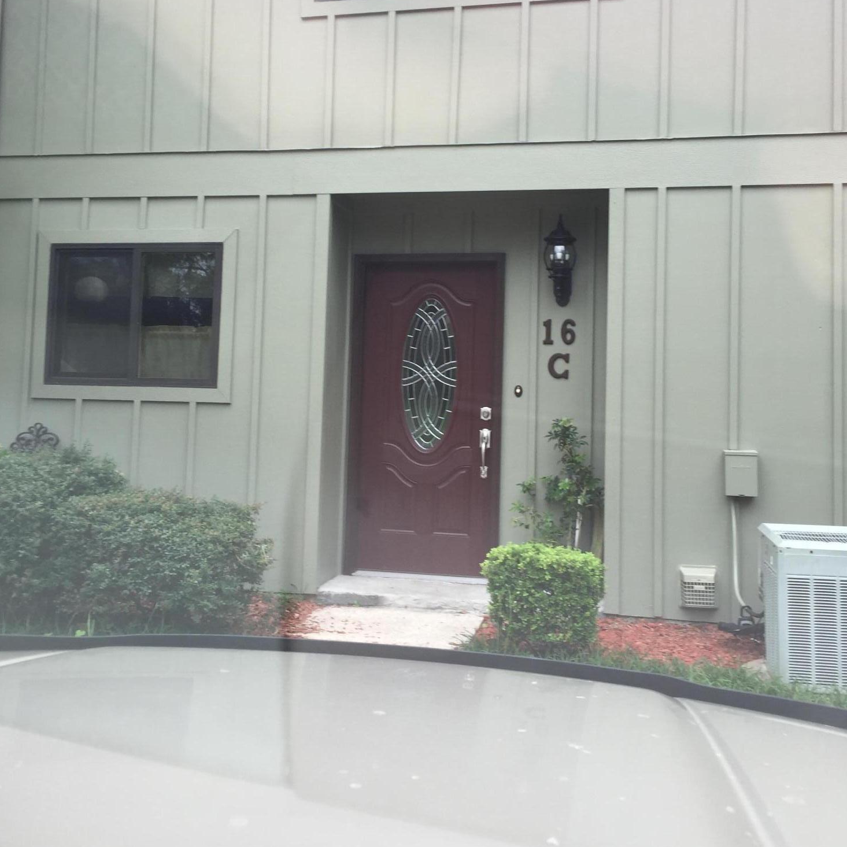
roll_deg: -0.5
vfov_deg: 47.0
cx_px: 431
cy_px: 341
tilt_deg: +4.5
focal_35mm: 35
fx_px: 969
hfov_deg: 47.2
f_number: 2.2
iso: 32
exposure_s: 1/172
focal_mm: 4.15
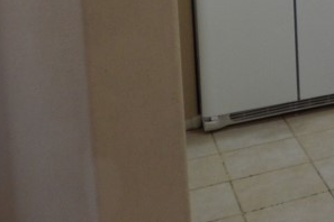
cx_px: 650
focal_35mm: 82
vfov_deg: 15.1
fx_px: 761
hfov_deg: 18.0
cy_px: -135
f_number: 4
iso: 400
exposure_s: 1/60
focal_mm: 10
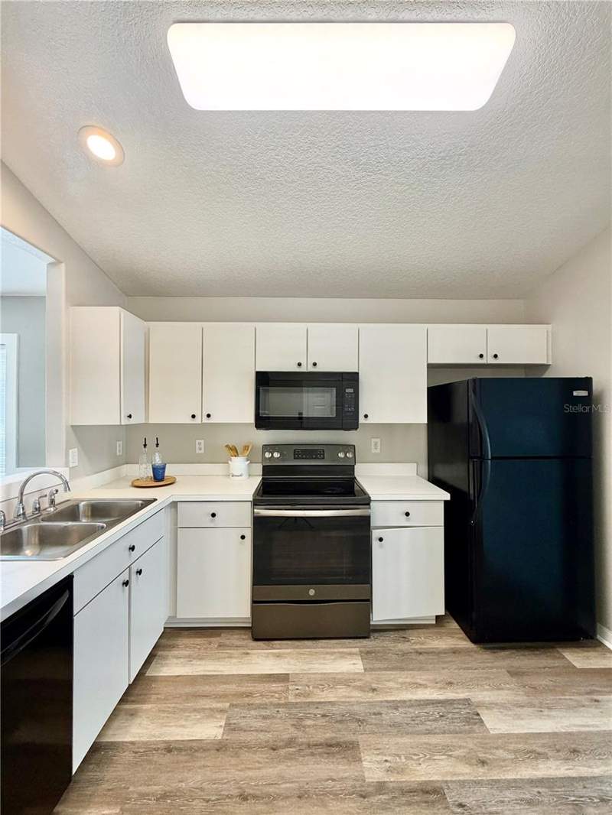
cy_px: 408
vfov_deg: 102.1
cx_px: 306
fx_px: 330
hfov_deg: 85.7
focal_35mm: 14
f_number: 2.2
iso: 200
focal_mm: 2.22
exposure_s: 1/120
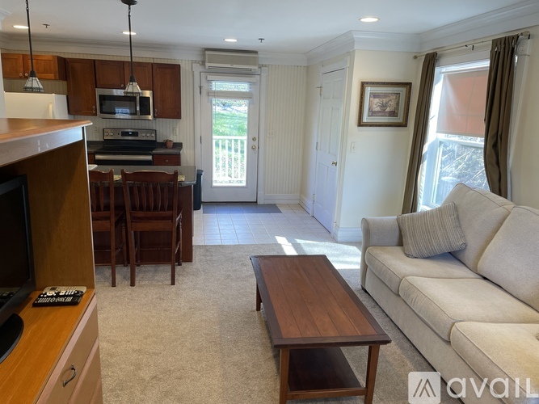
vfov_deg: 53.0
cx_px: 270
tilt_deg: -13.5
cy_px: 202
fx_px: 405
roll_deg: -1.7
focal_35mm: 26
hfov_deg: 67.3
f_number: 1.6
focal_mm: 4.2
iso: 80
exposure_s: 1/120
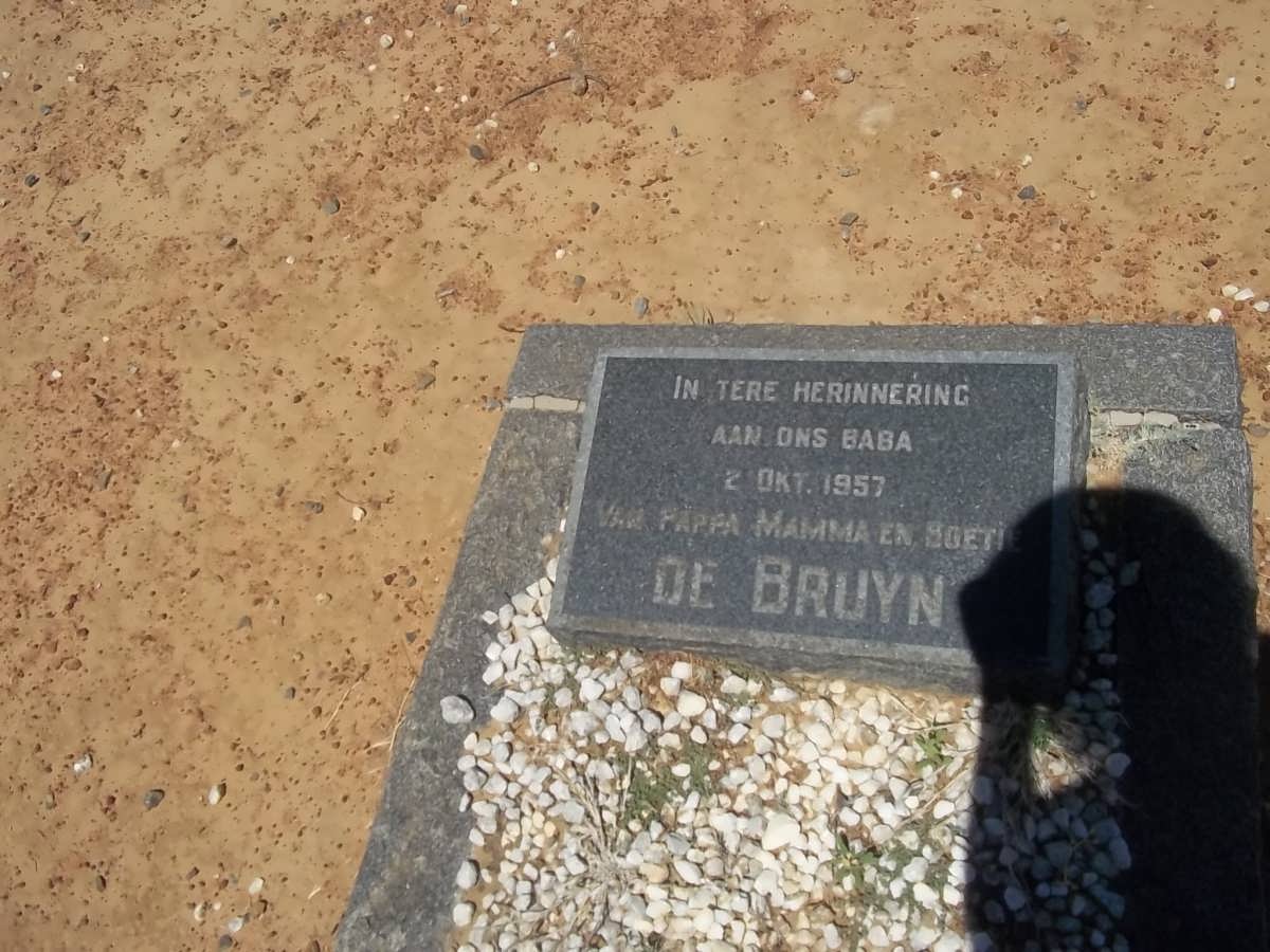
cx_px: 635
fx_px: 1174
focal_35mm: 32
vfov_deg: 44.2
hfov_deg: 56.8
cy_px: 476
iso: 80
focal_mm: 5.7
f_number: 5.5
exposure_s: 1/800
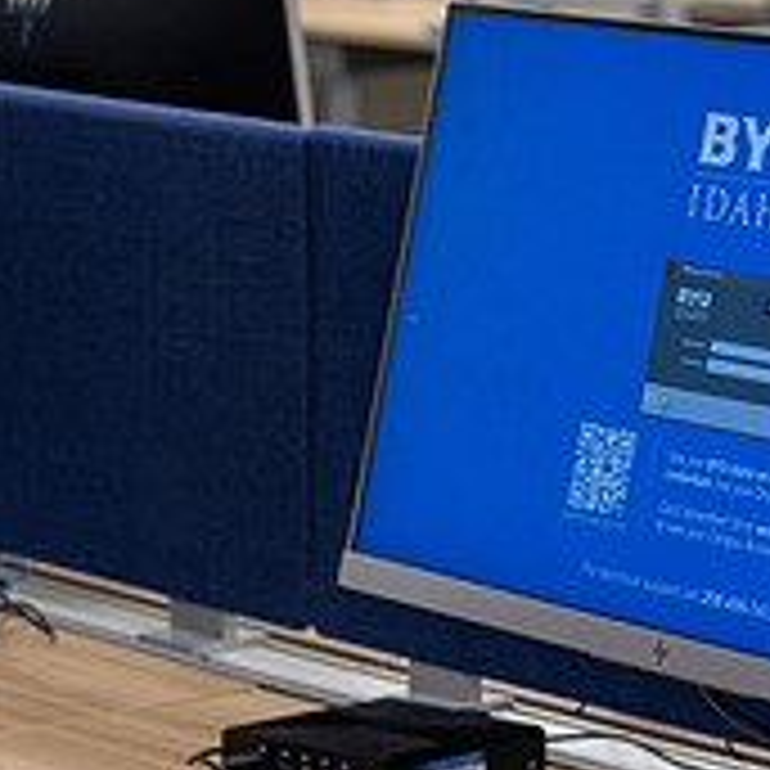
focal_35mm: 202
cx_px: 171
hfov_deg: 8.6
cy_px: 439
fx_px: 5084
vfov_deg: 8.7
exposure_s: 1/100
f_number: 5
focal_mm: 70
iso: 640
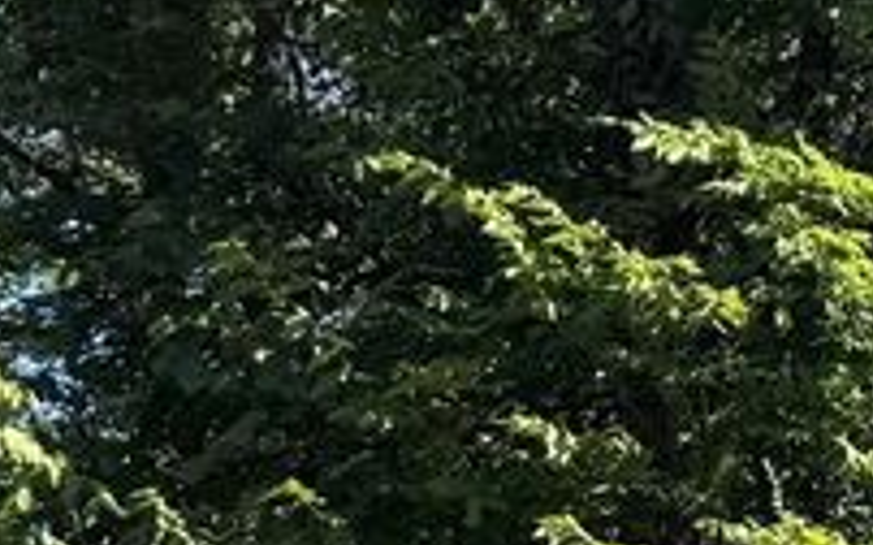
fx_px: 3067
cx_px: 2057
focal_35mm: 129
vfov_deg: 10.0
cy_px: 653
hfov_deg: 12.7
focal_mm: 6.76
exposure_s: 1/1139
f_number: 1.78
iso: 80
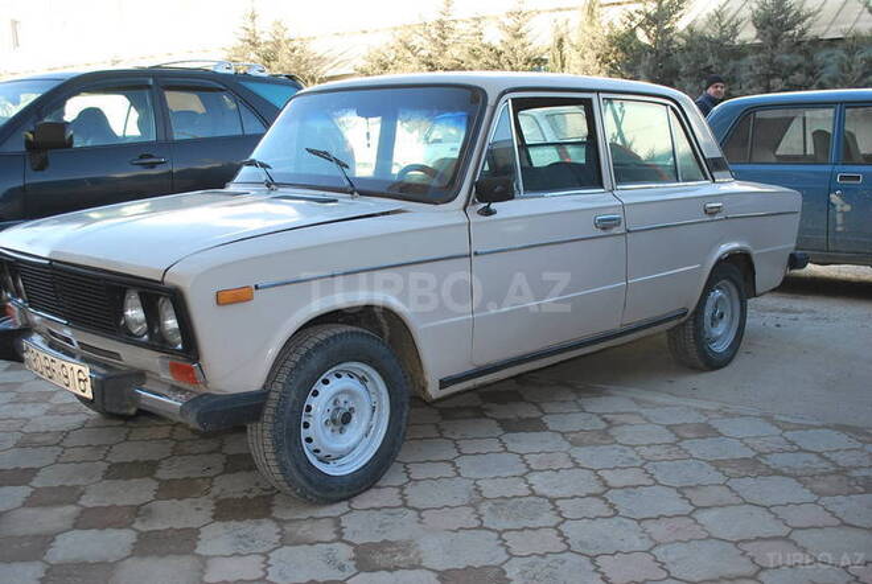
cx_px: 436
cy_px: 292
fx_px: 946
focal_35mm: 39
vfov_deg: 34.3
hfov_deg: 49.5
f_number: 4.2
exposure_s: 1/125
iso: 140
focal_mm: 26
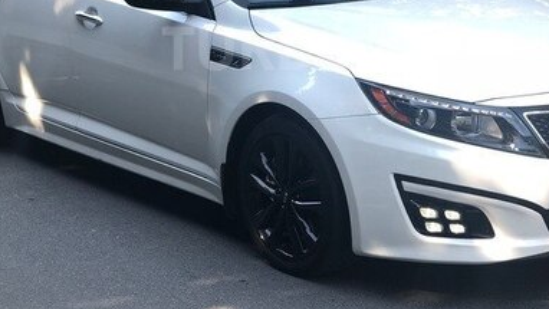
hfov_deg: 21.8
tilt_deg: -11.0
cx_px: 309
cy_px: 48
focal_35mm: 98
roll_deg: +0.6
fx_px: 1427
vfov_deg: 12.3
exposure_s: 1/60
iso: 16
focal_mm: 6
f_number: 2.4
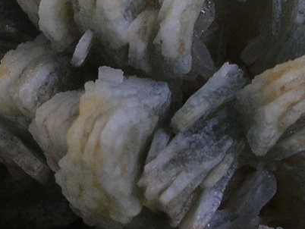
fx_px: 1261
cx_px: 67
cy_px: 72
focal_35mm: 143
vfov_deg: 10.4
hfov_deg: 13.7
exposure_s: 1/21.3
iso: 50
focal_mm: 6
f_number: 2.7
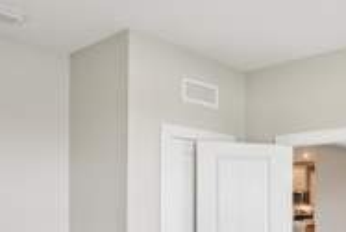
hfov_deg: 43.5
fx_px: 394
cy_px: 193
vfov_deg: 31.6
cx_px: 307
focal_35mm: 41
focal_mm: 16
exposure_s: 1/25
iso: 400
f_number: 8
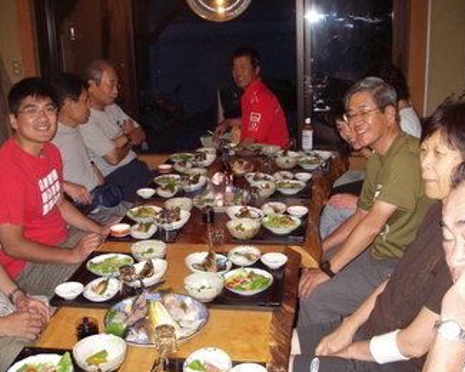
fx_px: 550
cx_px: 227
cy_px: 187
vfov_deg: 37.3
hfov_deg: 45.8
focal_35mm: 40
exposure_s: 1/40
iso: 250
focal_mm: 6.3
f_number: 3.3
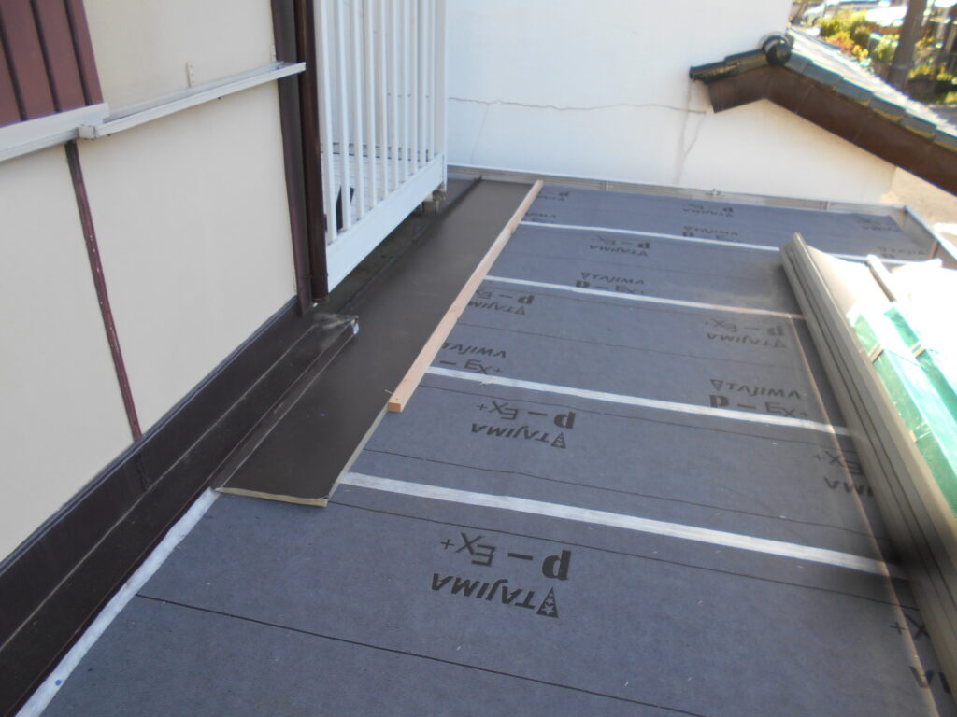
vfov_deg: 53.1
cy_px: 358
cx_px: 478
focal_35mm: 26
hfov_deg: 67.3
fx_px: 719
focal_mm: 4.6
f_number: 3.2
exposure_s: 1/125
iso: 80
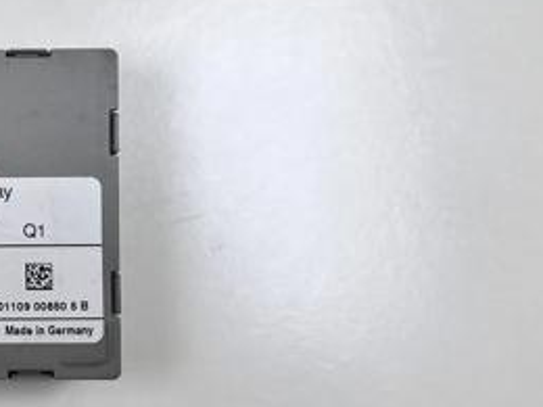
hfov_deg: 26.7
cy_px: 207
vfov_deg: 22.9
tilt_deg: -89.2
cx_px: -113
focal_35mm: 64
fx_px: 1004
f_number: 1.5
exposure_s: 1/329
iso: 50
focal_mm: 5.7
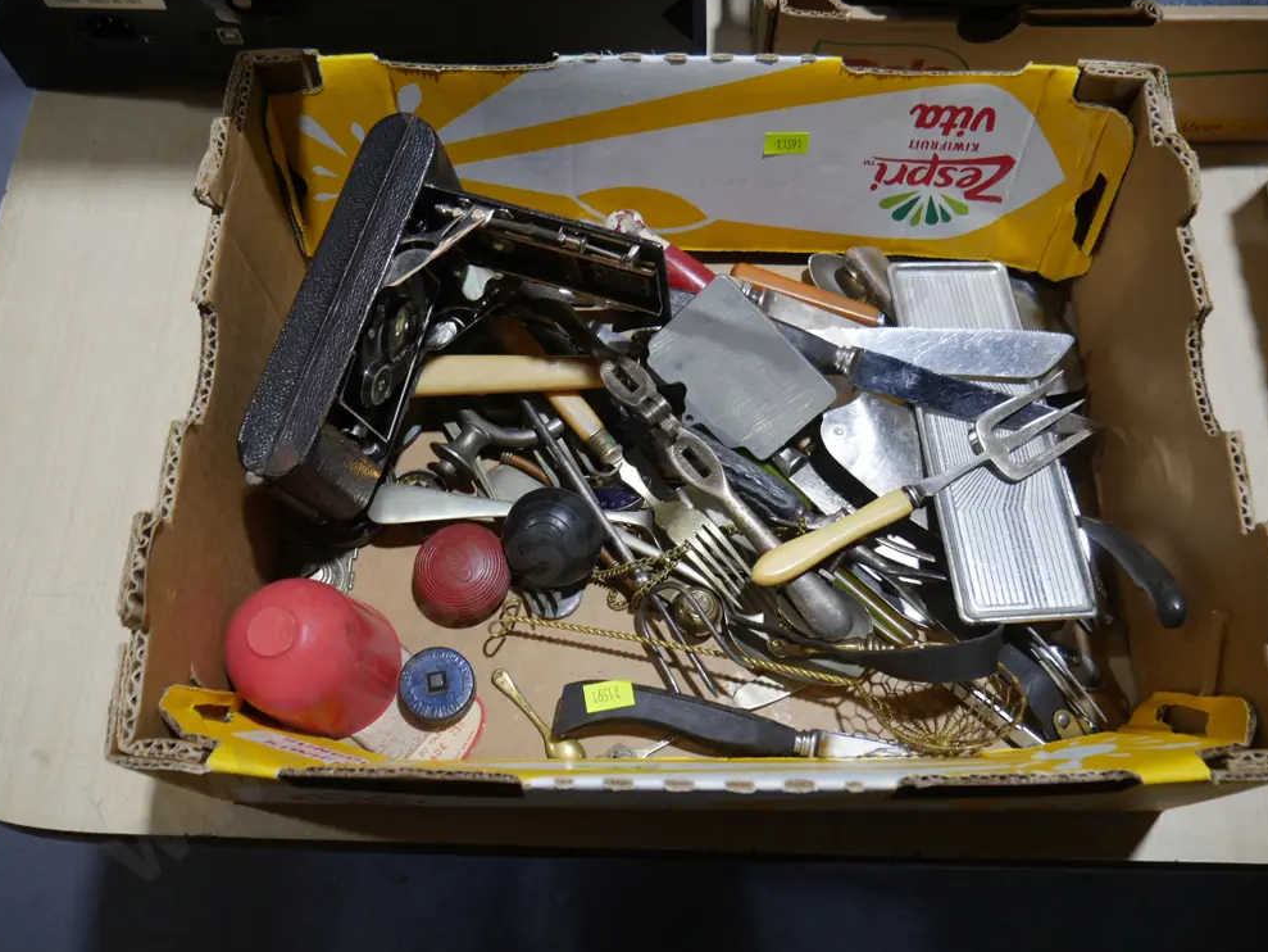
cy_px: 476
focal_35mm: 29
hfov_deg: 61.7
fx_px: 1062
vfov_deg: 48.2
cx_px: 641
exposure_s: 1/80
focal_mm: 14
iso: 200
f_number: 3.5
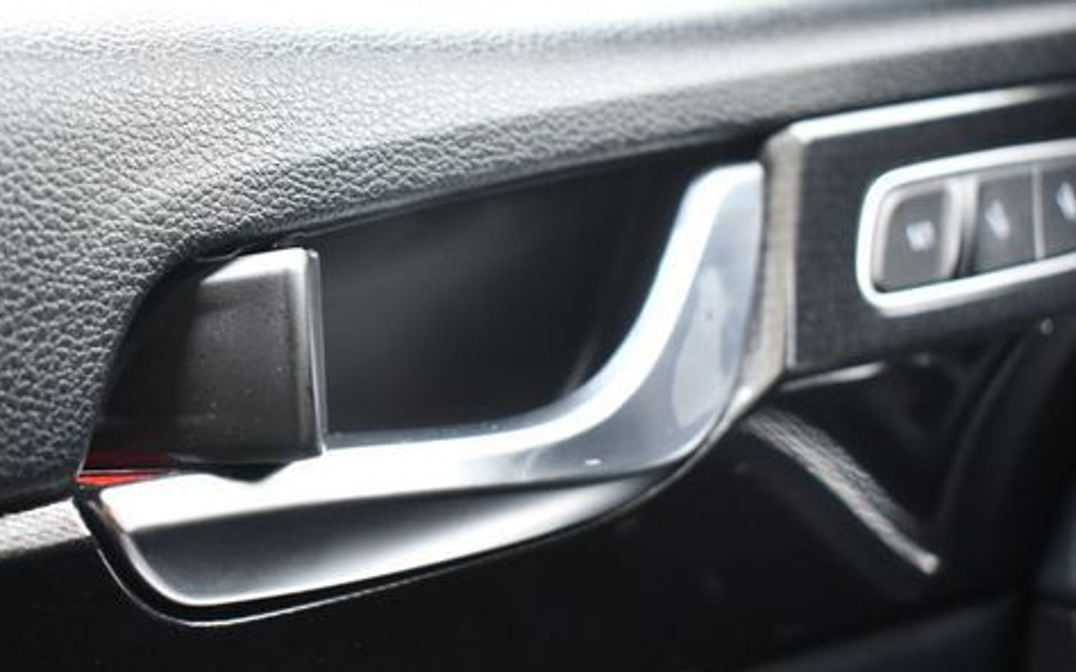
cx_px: 459
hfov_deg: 31.0
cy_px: 361
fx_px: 1935
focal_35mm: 66
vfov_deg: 19.7
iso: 1250
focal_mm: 32
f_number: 4.5
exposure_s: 1/125
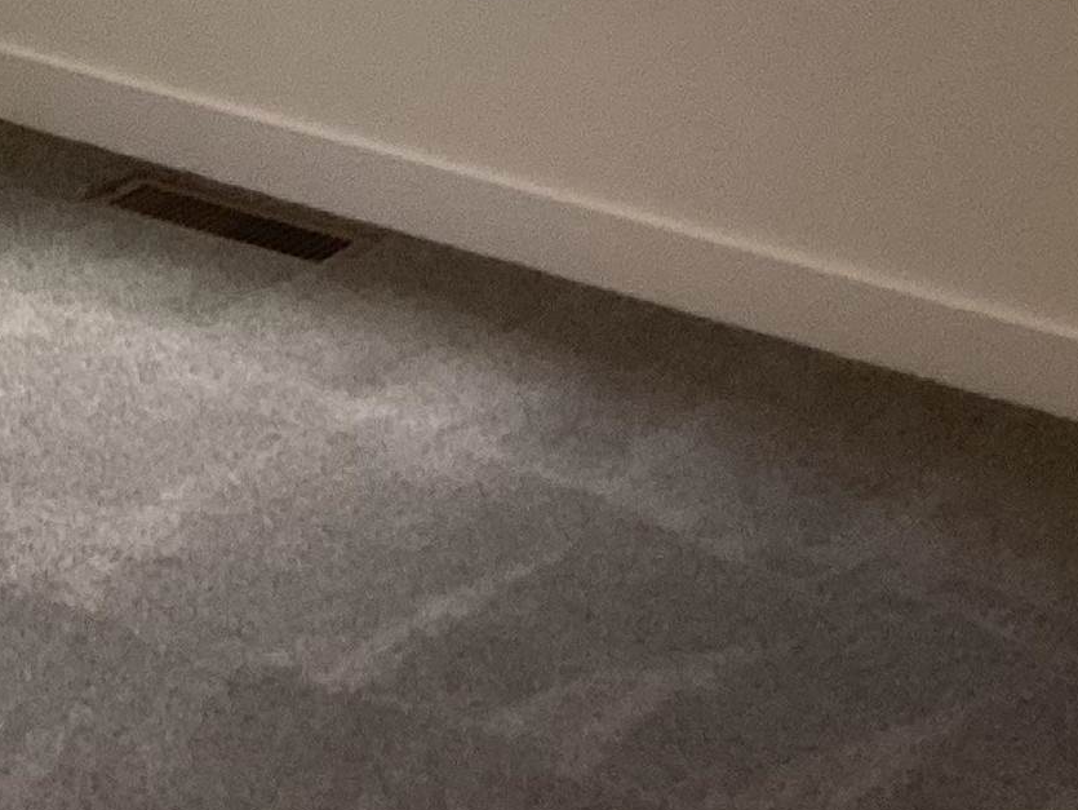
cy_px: -515
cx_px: -772
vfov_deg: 12.2
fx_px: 3552
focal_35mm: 114
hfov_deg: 15.3
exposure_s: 1/100
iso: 80
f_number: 2.4
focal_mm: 3.3
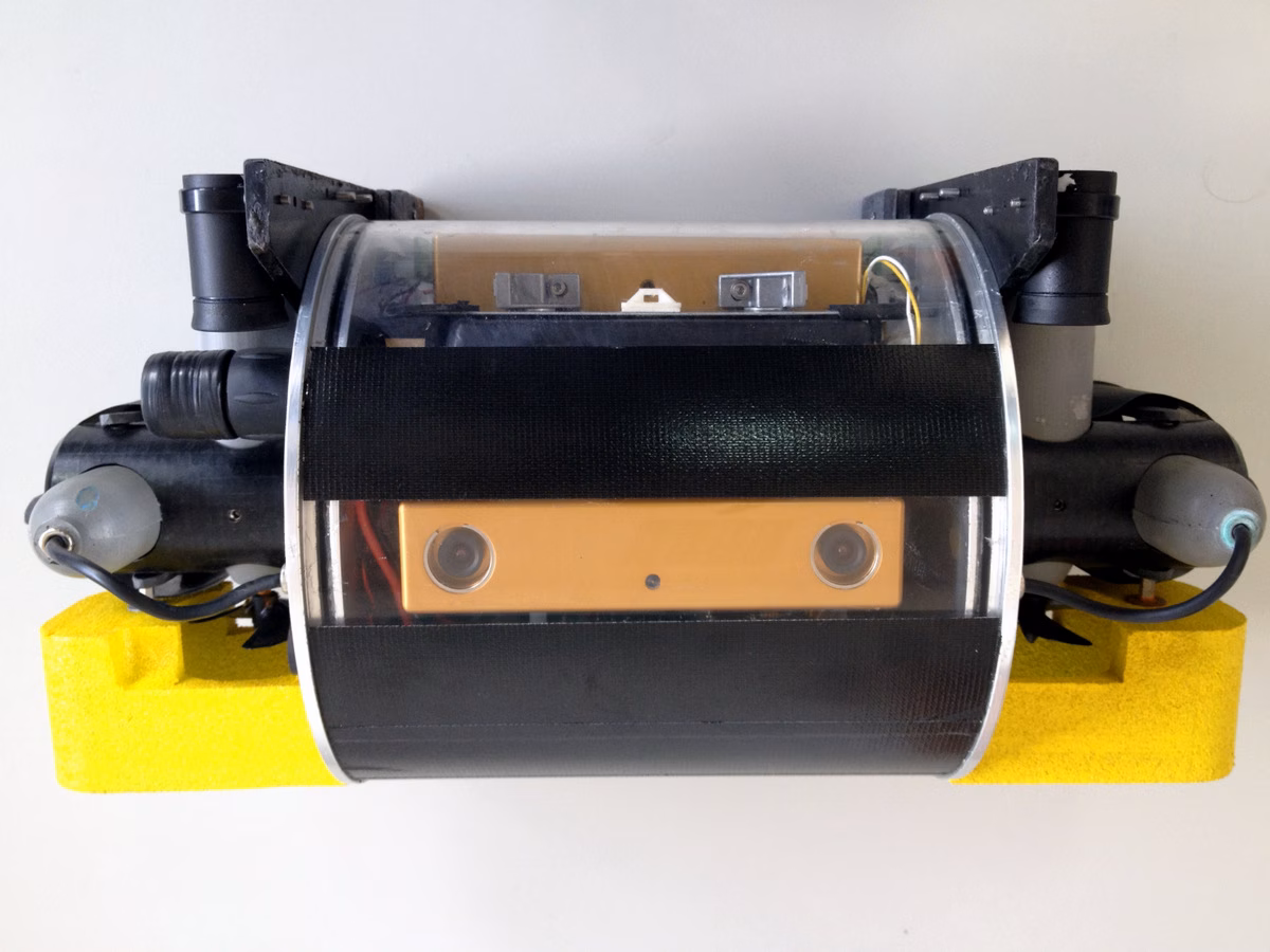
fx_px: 1284
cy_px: 476
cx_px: 635
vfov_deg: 40.7
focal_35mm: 35
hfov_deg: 52.6
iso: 80
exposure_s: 1/20
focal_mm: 4.28
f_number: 2.4
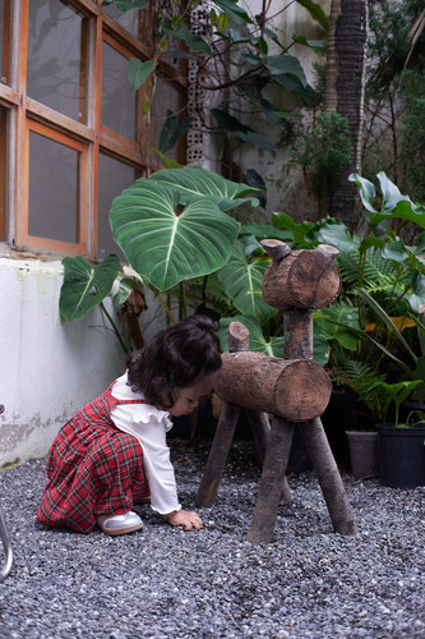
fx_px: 939
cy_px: 320
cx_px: 212
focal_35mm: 53
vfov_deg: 37.5
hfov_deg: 25.5
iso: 400
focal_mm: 35
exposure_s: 1/250
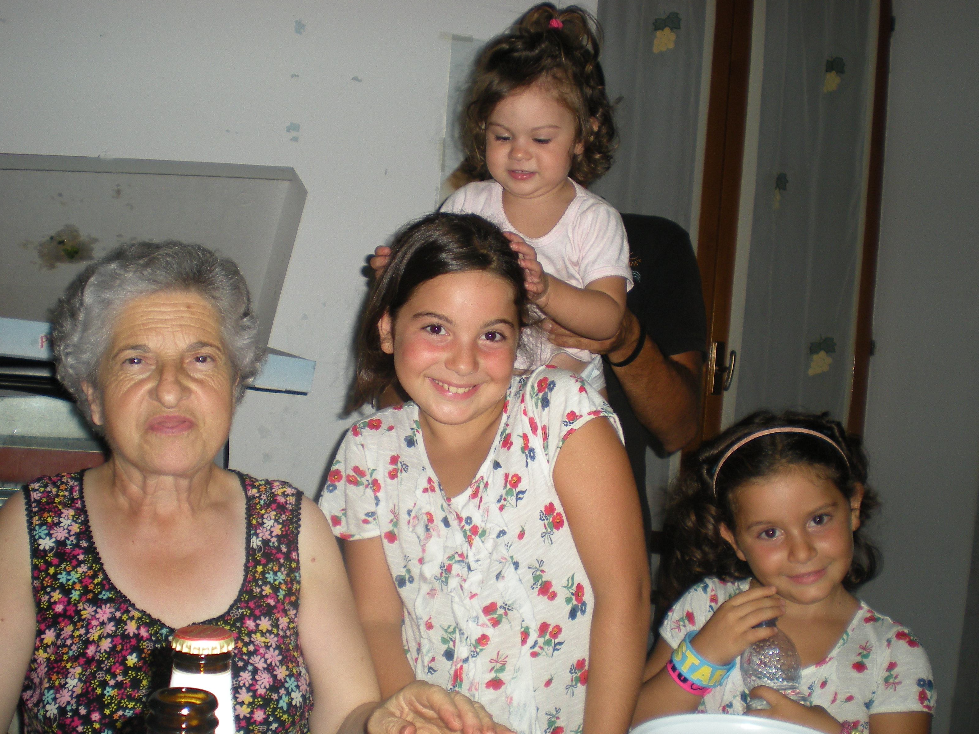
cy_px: 360
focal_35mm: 39
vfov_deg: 36.8
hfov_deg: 47.9
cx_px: 486
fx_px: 1103
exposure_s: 1/60
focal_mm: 6.3
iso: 87
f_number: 3.1
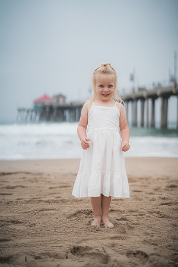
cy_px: 134
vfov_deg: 39.6
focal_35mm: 50
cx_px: 89
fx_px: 371
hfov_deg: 27.0
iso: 160
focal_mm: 50
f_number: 1.4
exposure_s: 1/4000
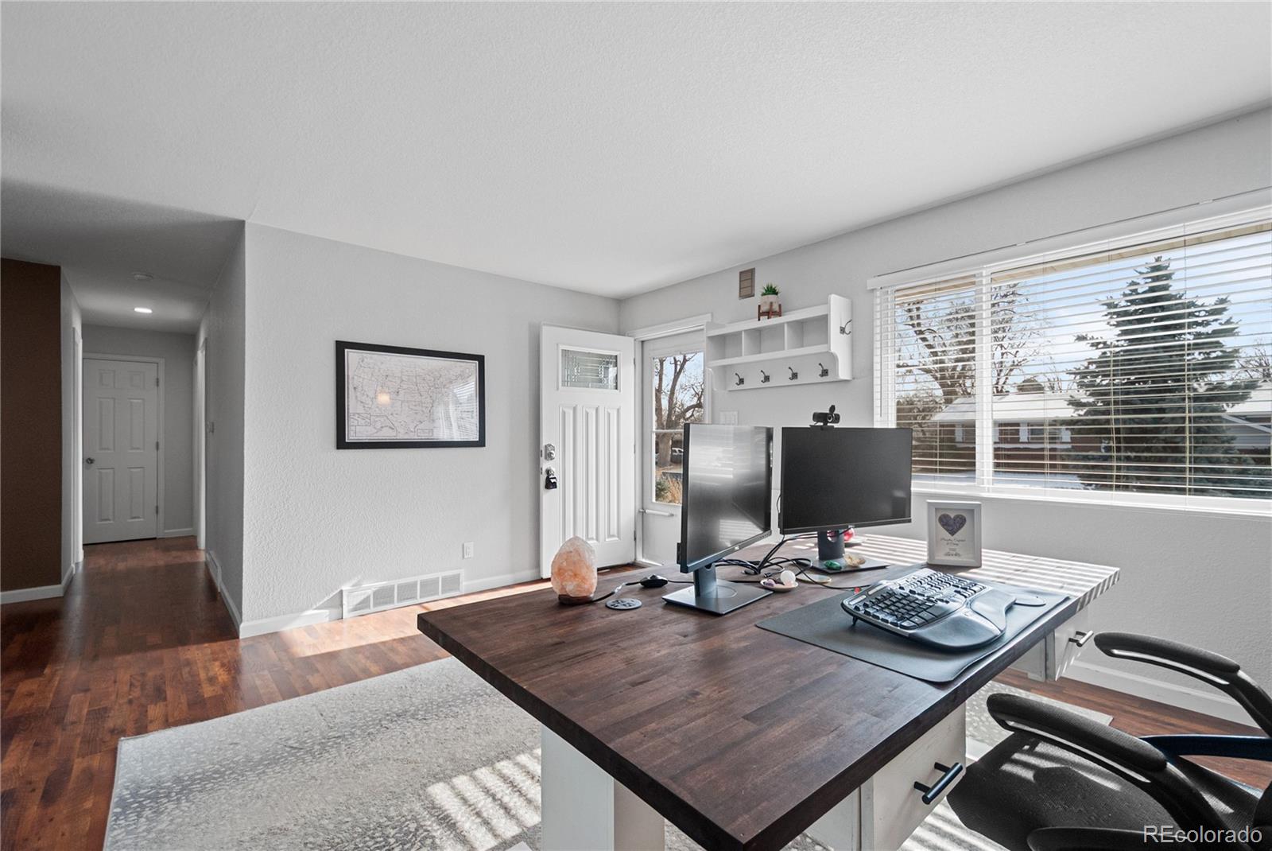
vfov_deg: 77.4
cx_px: 636
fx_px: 530
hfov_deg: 100.3
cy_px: 426
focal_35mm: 15
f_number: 3.5
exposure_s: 1/60
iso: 200
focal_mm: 10
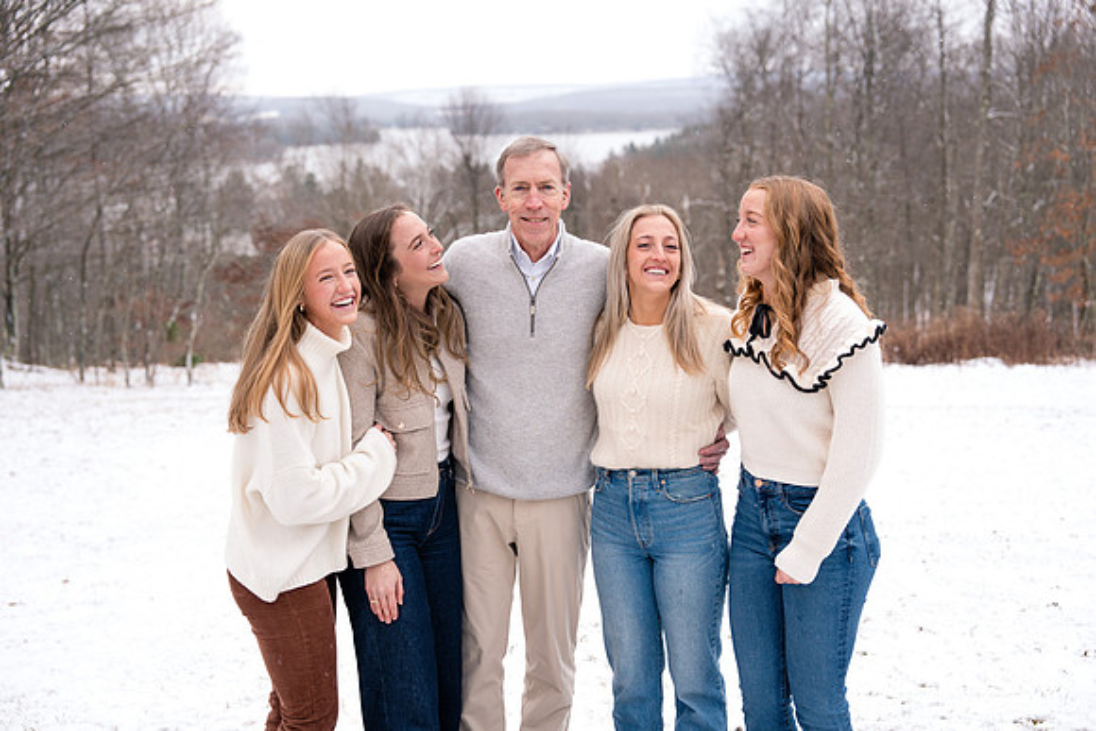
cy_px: 366
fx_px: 1431
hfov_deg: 41.9
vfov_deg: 28.7
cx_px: 548
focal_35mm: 47
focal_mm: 47
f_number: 3.2
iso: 400
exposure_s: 1/250
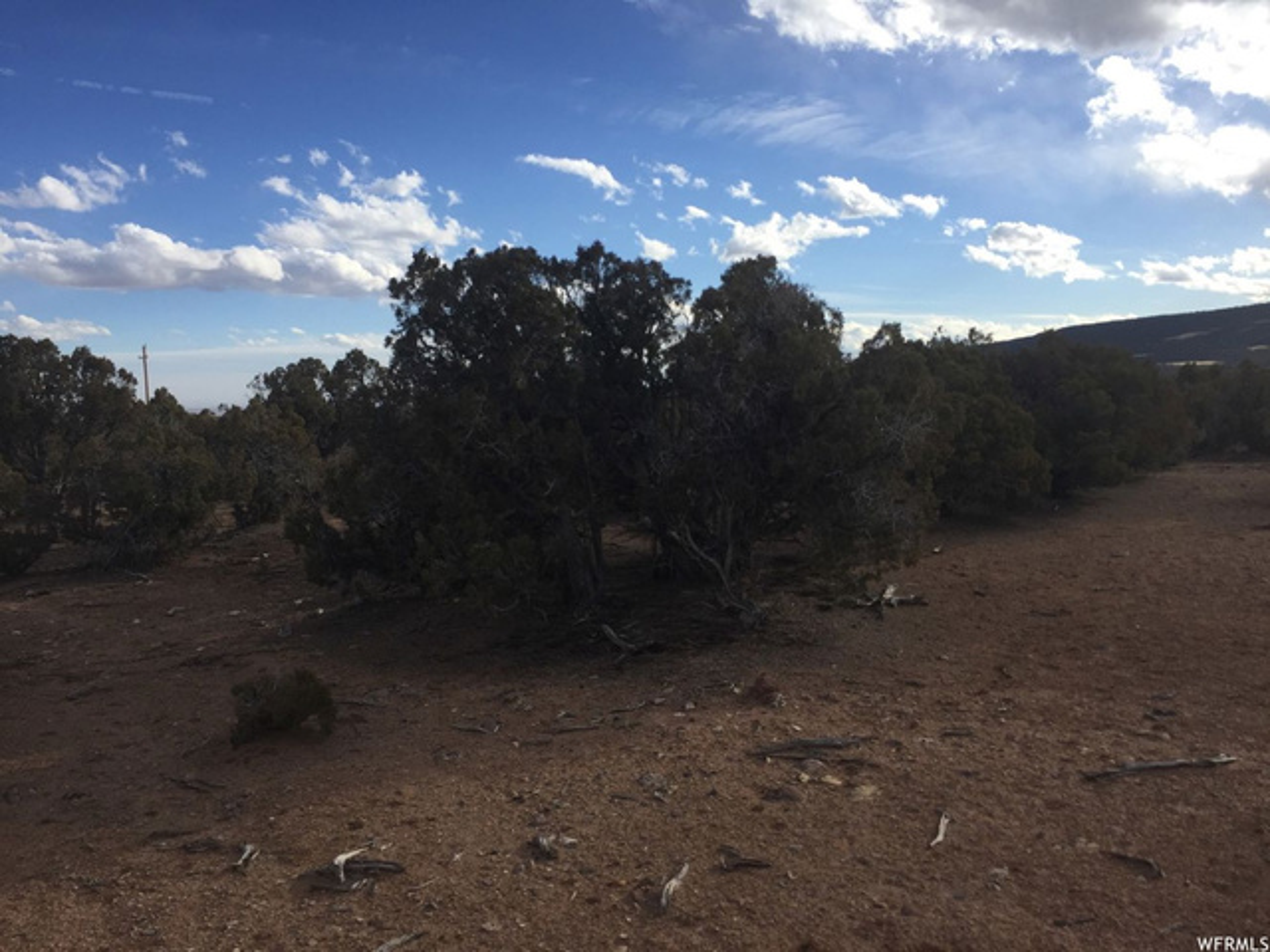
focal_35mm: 29
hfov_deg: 61.7
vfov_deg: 48.2
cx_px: 635
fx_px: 1064
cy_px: 476
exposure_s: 1/1721
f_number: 2.2
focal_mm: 4.15
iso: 32
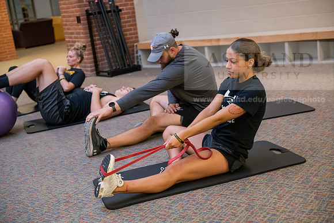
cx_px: 167
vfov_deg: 26.0
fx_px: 483
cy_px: 112
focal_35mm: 52
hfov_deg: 38.2
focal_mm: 52
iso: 1600
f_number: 3.2
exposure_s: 1/160
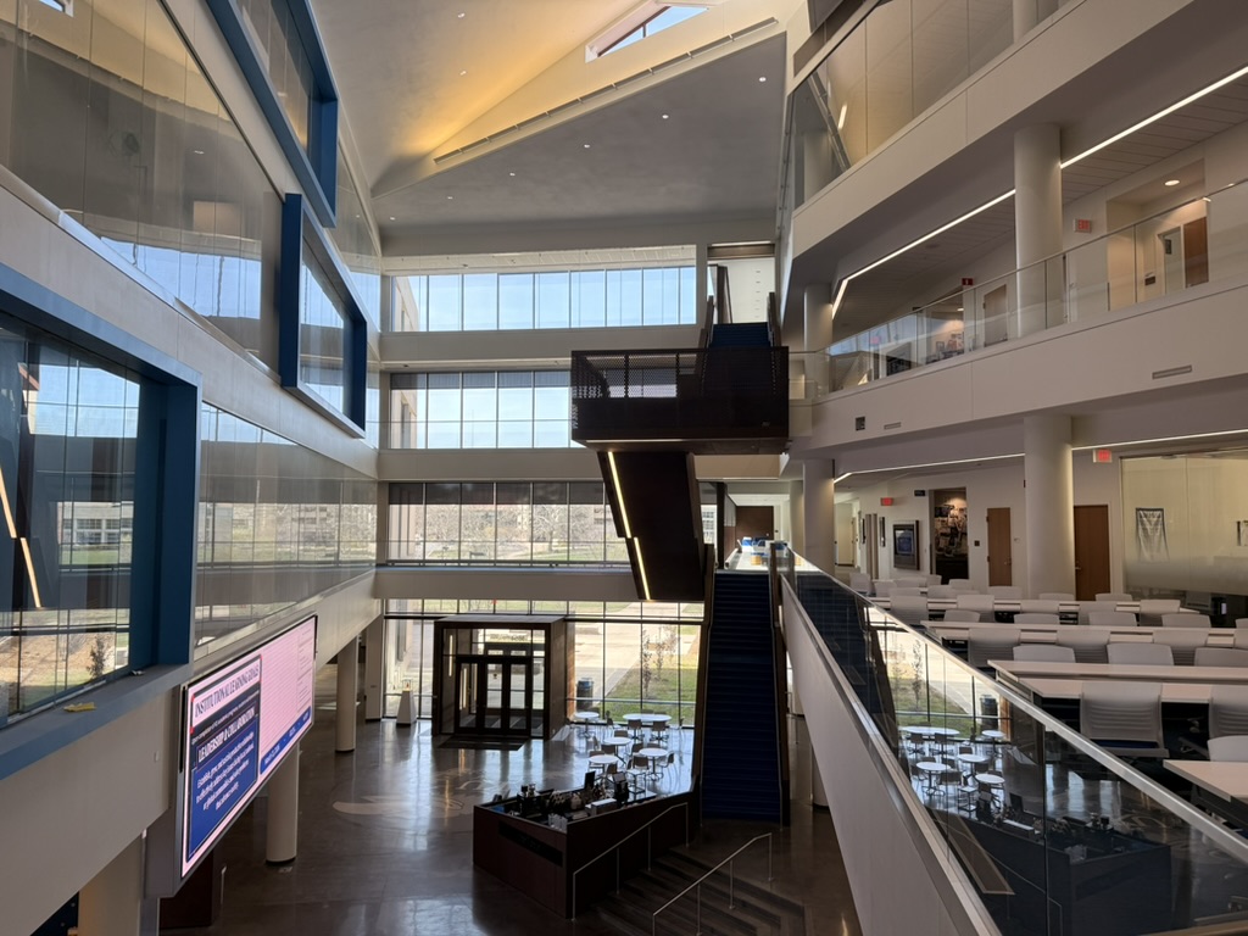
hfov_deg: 71.6
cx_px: 624
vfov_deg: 56.8
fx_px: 865
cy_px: 468
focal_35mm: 24
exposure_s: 1/294
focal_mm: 6.76
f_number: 1.78
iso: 80
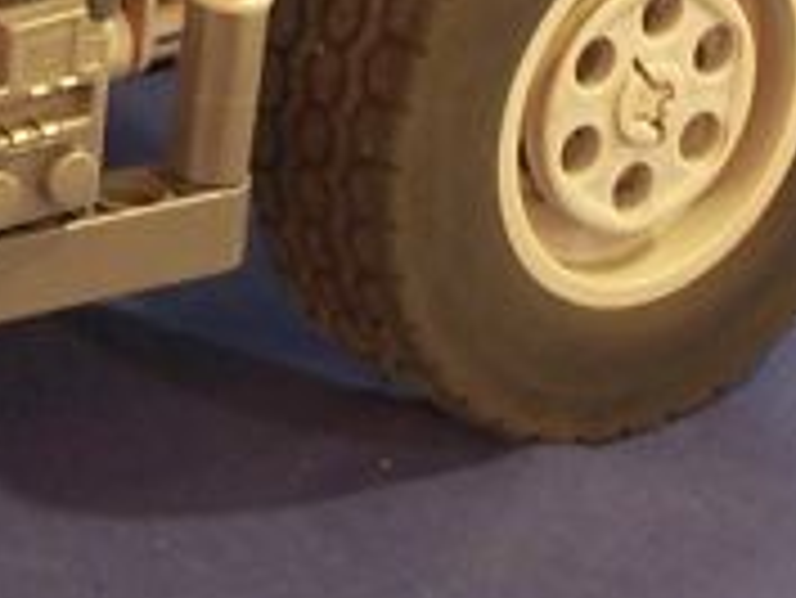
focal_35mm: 475
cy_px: -481
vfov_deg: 3.1
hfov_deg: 4.1
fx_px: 10930
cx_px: -756
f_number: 3.2
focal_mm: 13.7
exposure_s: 1/3
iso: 80
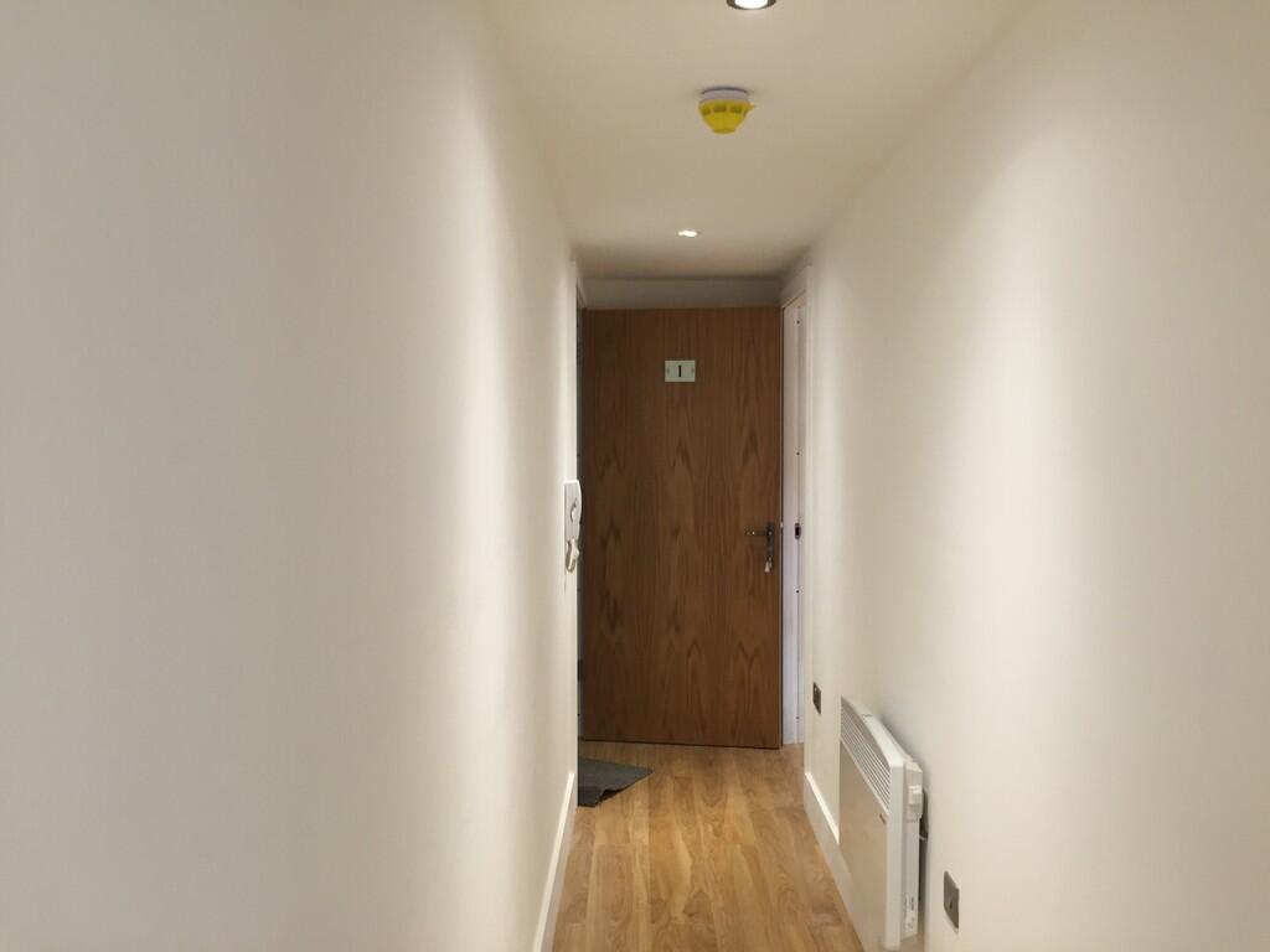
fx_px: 1064
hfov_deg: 61.7
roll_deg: +0.2
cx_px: 635
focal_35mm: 29
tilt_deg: -2.2
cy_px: 476
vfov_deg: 48.2
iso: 100
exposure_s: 1/33
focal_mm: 4.15
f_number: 2.2
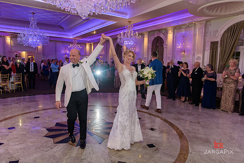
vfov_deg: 49.6
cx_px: 122
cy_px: 82
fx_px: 176
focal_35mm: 26
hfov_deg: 69.4
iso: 1600
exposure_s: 1/125
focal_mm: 26
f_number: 3.2
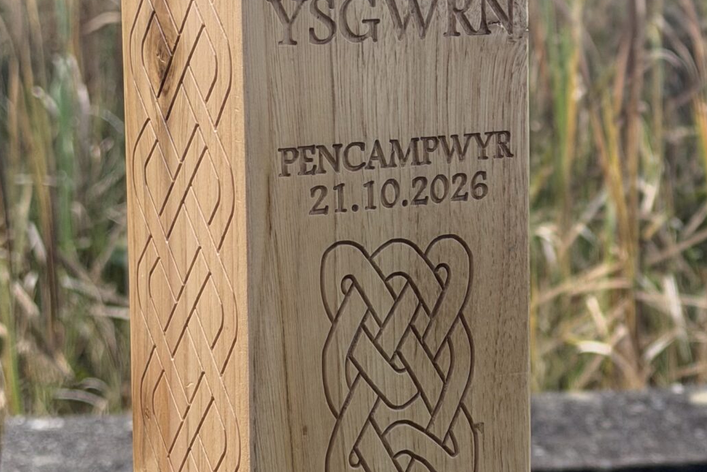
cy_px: 142
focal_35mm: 123
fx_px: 2416
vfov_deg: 11.1
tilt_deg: -10.5
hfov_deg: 16.5
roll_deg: -1.6
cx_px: 612
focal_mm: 6.76
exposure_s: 1/262
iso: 80
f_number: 1.78
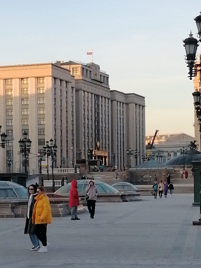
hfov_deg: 17.8
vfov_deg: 23.6
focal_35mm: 83
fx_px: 642
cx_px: 100
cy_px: 134
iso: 160
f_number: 1.8
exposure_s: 1/653
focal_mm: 5.4
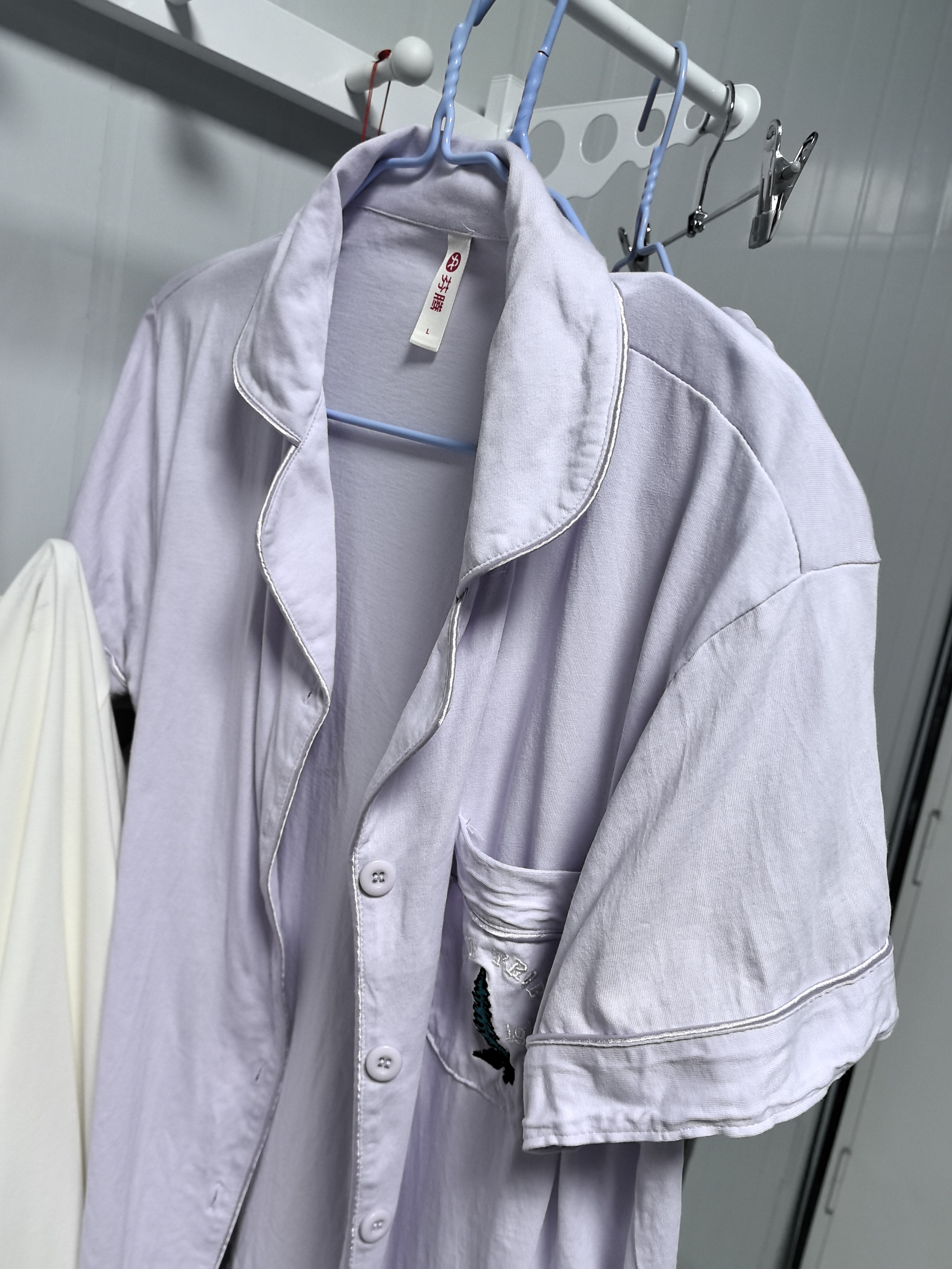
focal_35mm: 27
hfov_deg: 51.4
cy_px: 634
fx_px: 990
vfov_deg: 65.3
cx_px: 476
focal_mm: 5.75
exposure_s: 1/60
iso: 250
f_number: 2
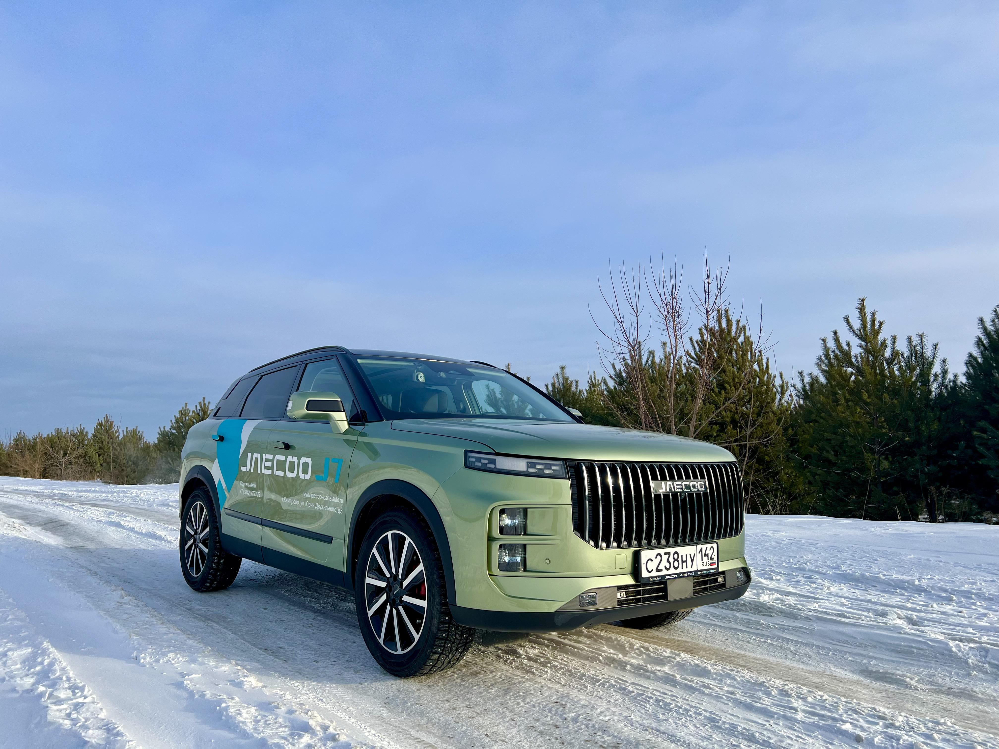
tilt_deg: +8.4
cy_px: 374
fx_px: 750
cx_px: 500
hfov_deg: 67.3
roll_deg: -0.9
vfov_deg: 53.1
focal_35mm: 26
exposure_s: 1/3571
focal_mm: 5.7
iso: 50
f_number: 1.5
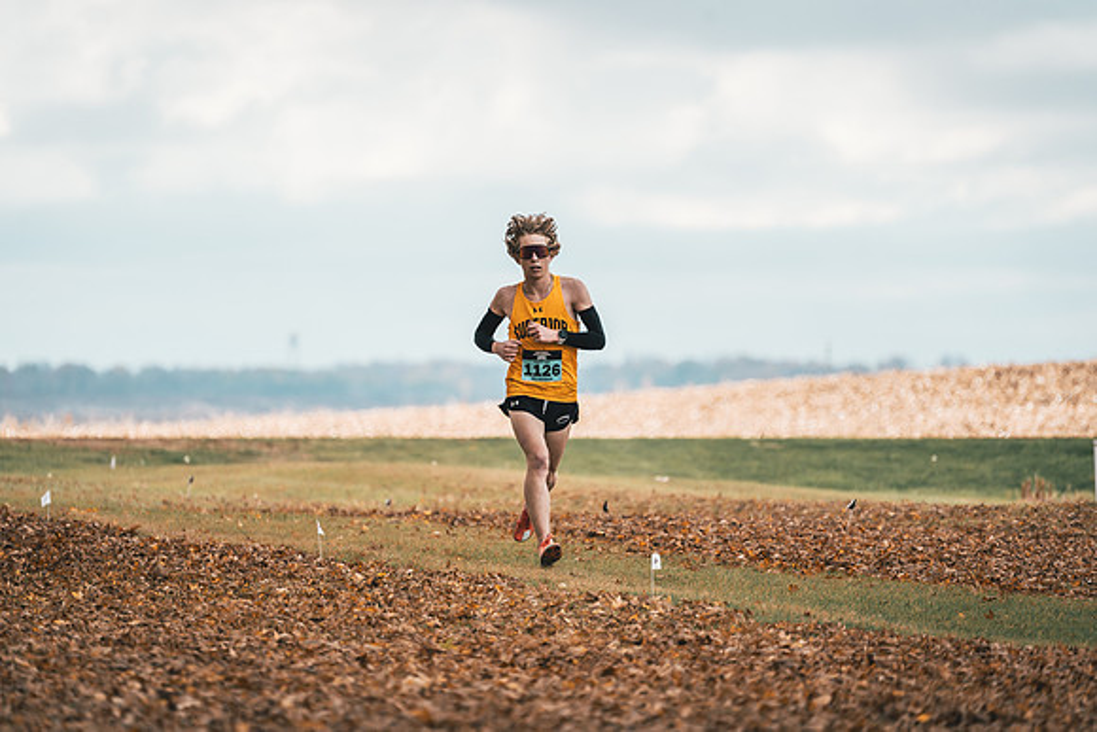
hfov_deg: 5.1
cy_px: 366
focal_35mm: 401
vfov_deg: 3.4
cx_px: 548
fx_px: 12223
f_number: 6.3
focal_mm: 400
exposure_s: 1/1000
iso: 400
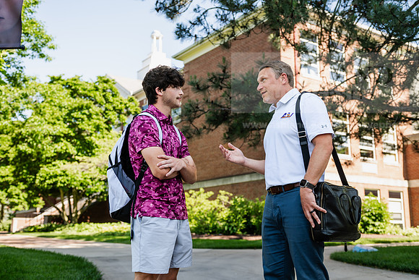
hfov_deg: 46.4
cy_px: 140
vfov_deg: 31.9
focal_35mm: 42
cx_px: 210
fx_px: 489
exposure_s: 1/200
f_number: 3.5
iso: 80
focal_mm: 42
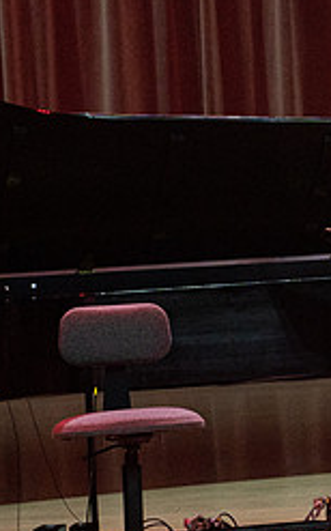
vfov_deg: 2.9
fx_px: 10425
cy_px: 136
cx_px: 669
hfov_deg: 1.8
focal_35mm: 721
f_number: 5.6
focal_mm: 200
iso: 2500
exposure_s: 1/250
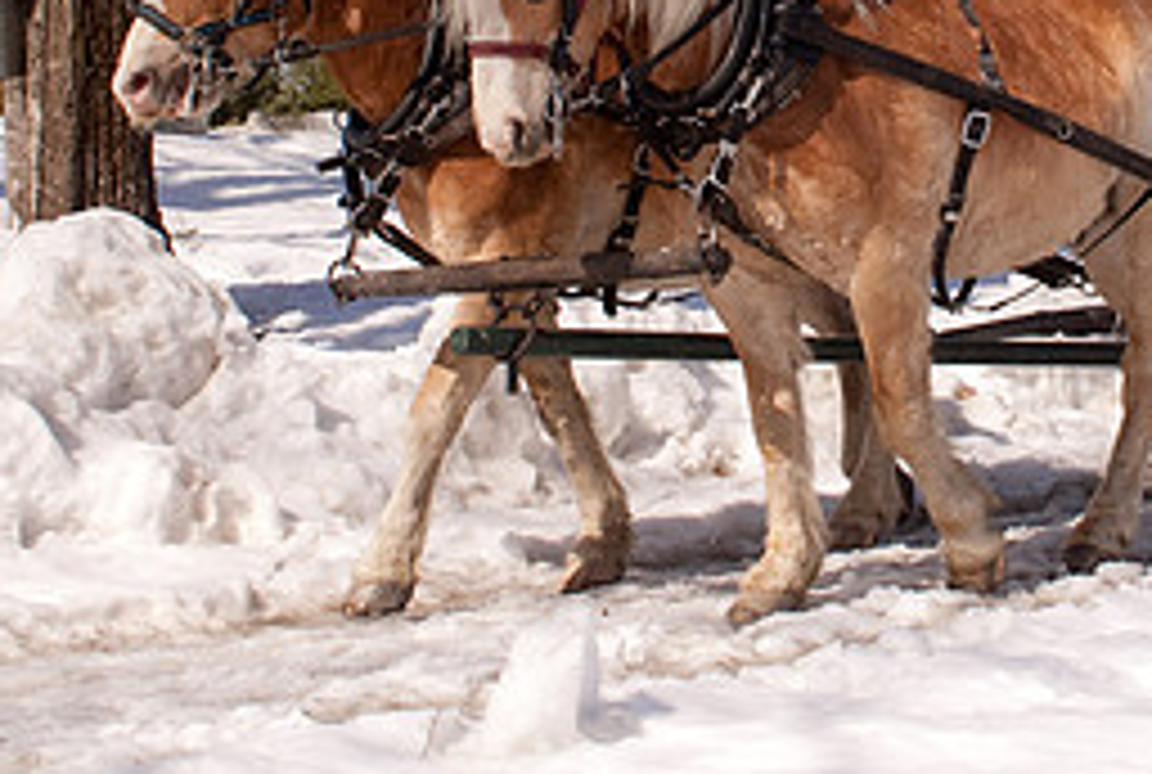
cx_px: 940
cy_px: 18
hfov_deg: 21.1
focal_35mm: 95
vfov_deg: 14.3
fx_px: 3047
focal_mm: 28
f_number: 10
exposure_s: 1/160
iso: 100
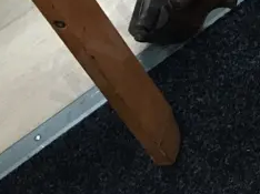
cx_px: 402
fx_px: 953
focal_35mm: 127
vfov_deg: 9.6
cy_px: -344
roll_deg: +1.5
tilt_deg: -37.9
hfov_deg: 14.4
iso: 125
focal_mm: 4.15
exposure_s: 1/17
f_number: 2.2
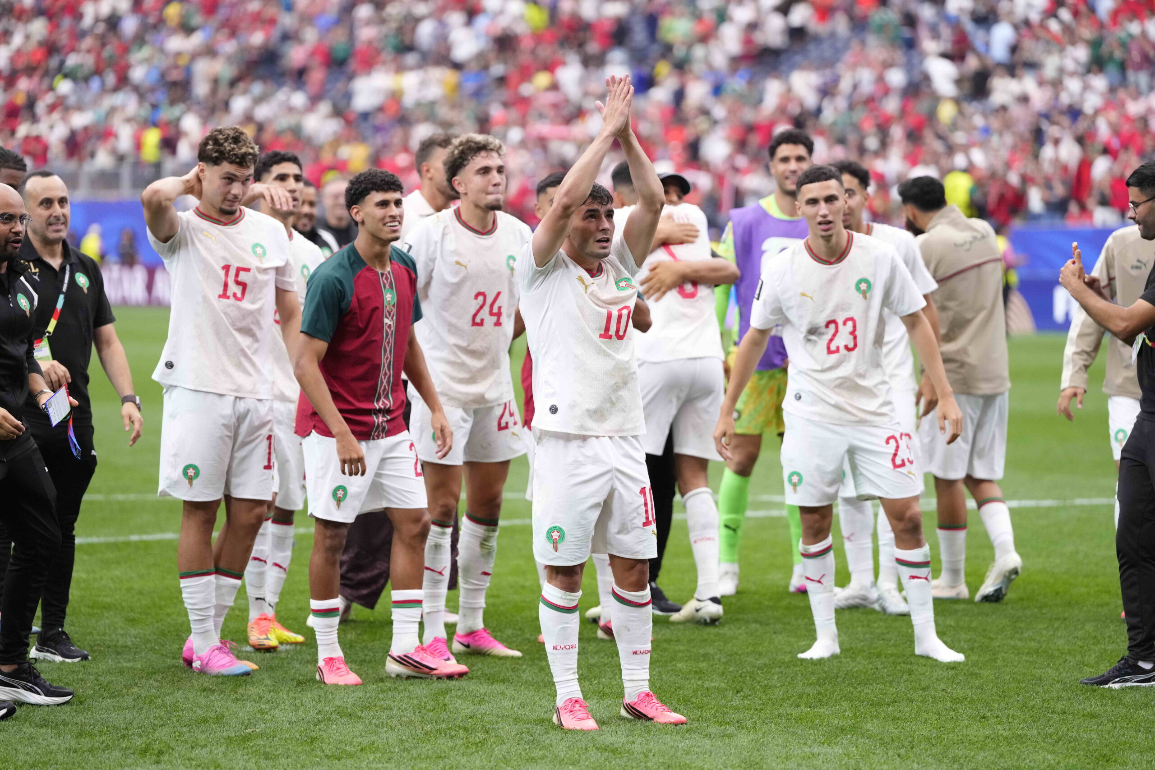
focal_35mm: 144
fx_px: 4620
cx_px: 578
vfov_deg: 9.5
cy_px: 385
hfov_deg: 14.3
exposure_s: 1/3200
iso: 3200
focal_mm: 144
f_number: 2.8
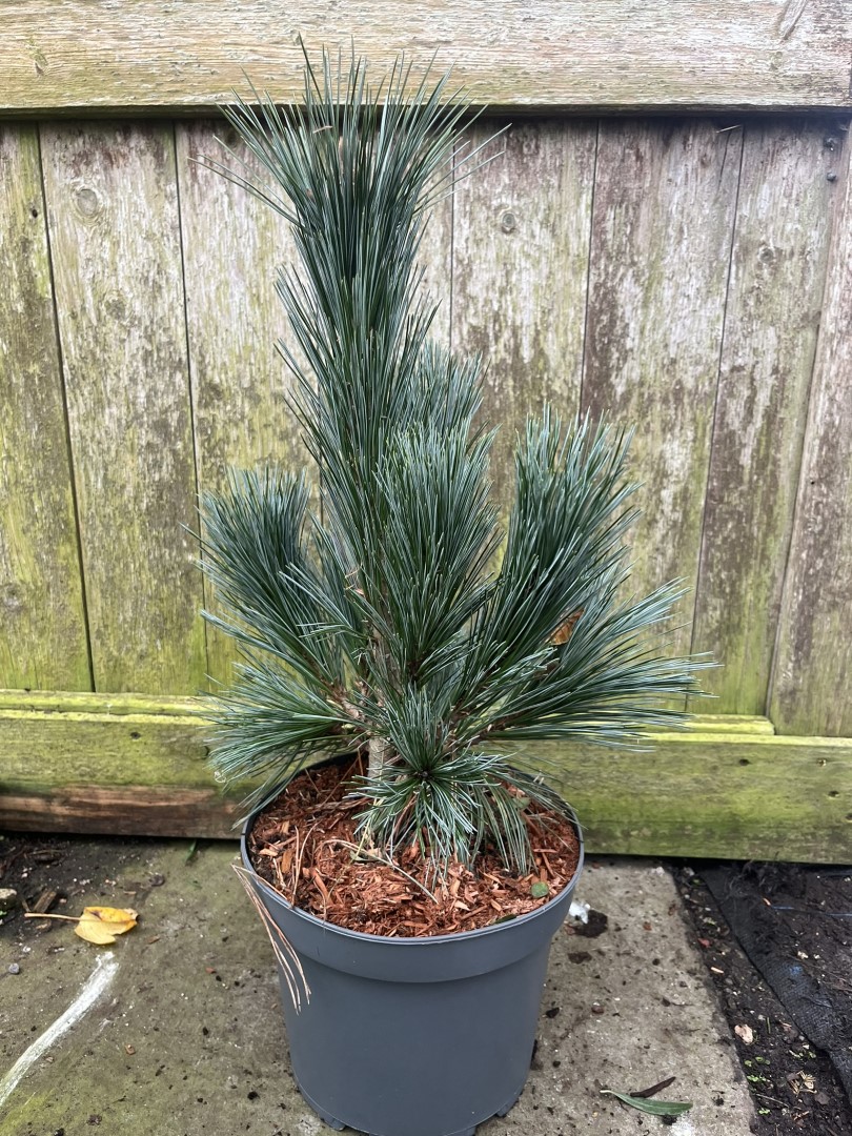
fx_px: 853
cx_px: 426
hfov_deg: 53.1
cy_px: 568
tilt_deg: -17.6
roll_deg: -1.7
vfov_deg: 67.3
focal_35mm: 26
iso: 80
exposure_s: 1/122
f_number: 1.6
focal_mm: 5.1
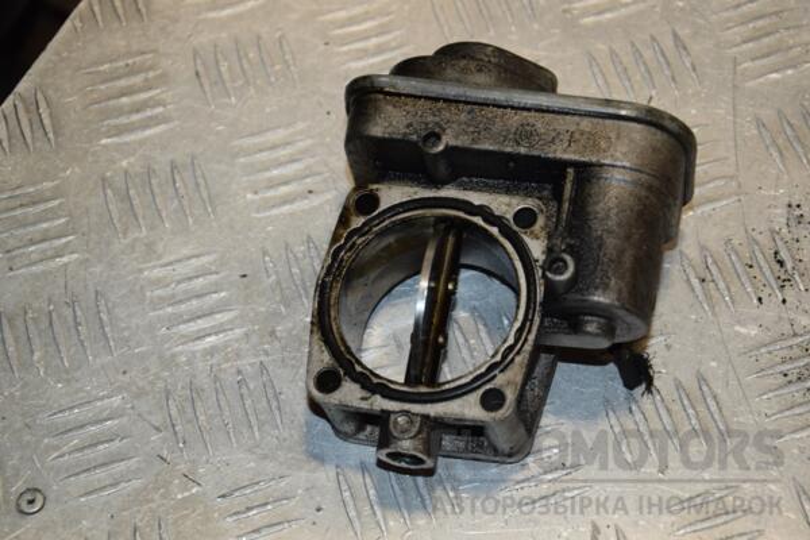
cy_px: 270
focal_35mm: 93
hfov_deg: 21.9
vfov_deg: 14.7
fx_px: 2092
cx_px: 405
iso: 800
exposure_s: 1/200
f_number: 6.3
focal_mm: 62
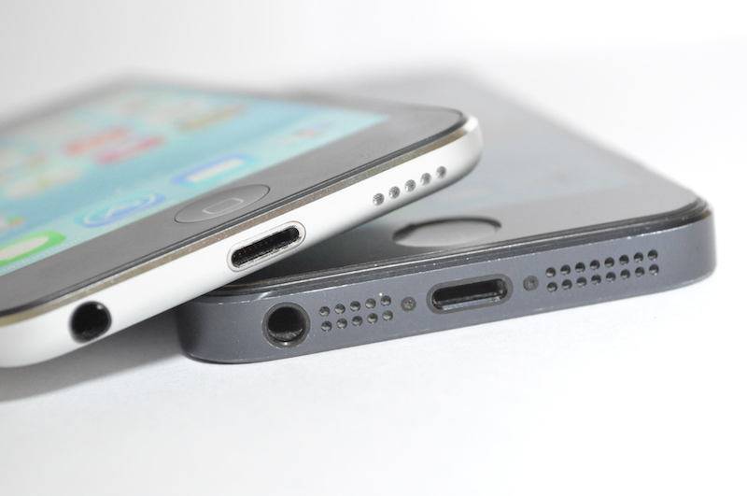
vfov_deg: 16.5
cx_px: 374
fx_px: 1709
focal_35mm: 82
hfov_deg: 24.7
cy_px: 248
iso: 4000
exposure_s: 1/60
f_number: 9
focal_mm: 55
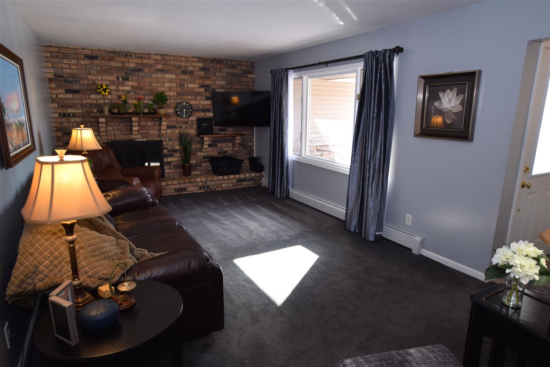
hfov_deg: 81.2
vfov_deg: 59.5
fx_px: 321
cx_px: 275
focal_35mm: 21
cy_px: 184
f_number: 5
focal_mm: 14
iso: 200
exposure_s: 1/25
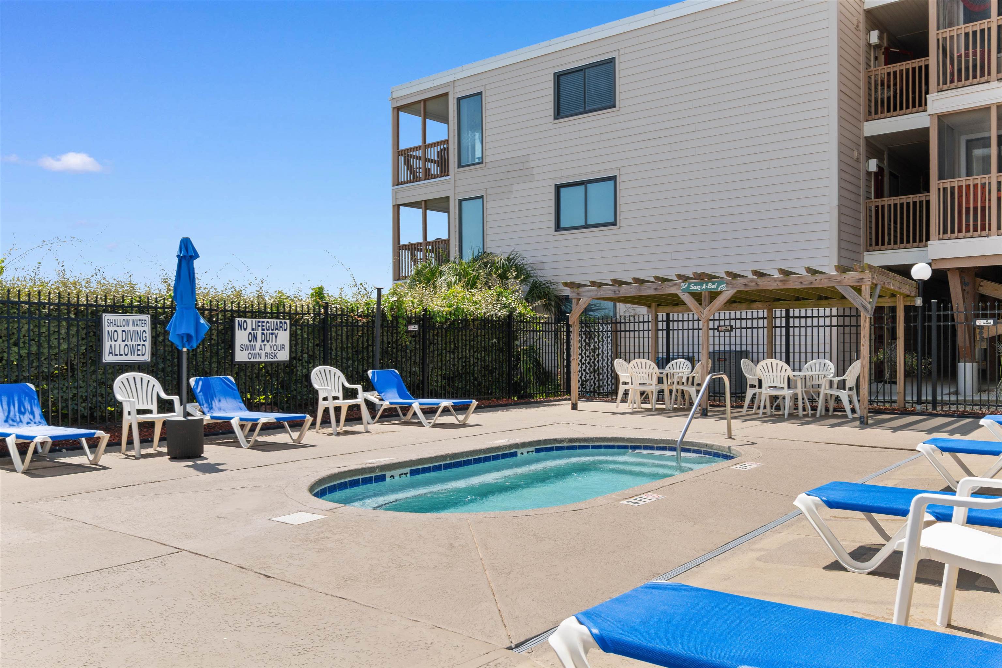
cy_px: 334
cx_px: 501
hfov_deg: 61.9
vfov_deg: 43.6
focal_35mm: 30
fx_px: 835
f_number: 8
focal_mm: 20
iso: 100
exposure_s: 1/250
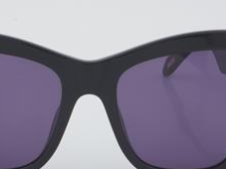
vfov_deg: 10.6
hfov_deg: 14.1
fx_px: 913
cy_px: 93
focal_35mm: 140
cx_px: 89
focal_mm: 55
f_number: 32
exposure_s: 1/3
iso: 100
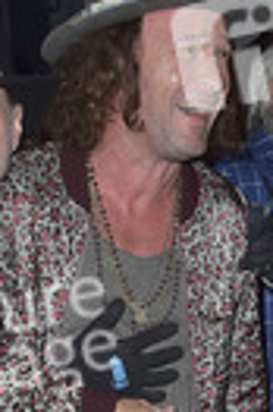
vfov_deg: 19.5
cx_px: 49
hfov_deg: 13.8
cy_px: 509
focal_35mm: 98
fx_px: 1118
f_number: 6.3
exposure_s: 1/250
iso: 400
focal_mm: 32
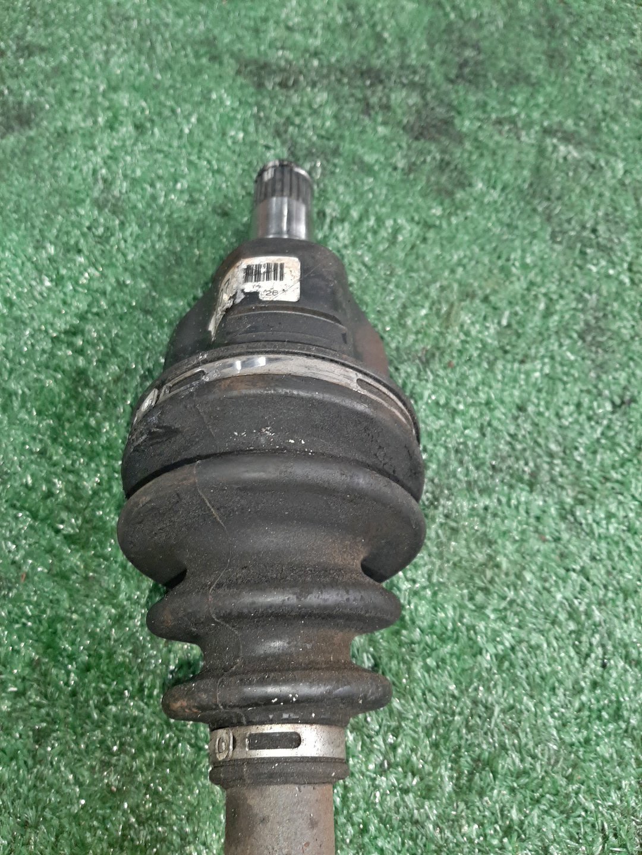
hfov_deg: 53.1
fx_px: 643
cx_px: 321
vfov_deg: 67.3
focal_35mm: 26
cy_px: 428
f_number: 1.7
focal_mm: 3.93
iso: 121
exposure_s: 1/50
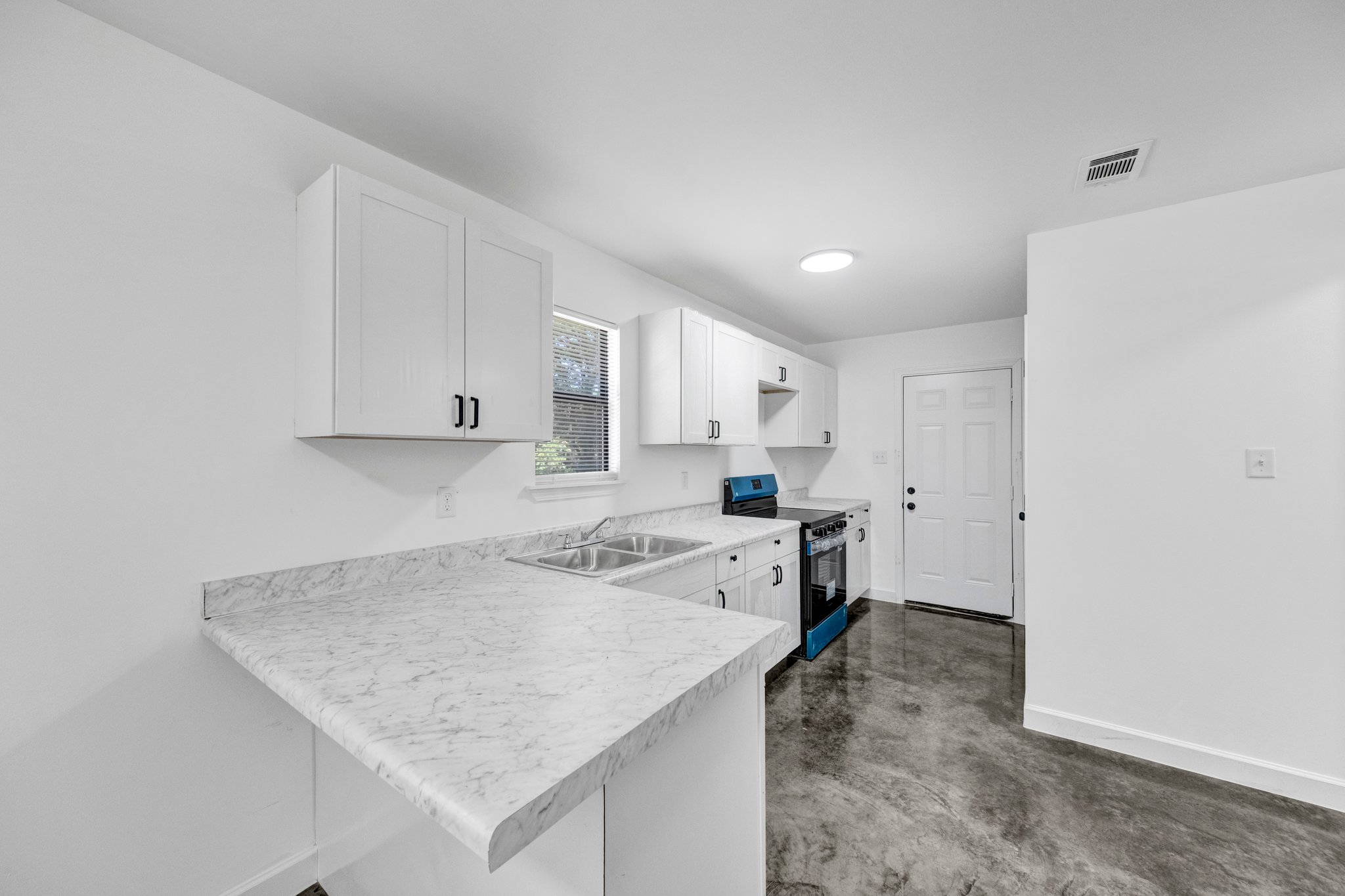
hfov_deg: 108.3
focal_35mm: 13
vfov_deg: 85.4
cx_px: 672
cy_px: 448
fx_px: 486
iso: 400
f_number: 7.1
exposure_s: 1/15
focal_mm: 8.6
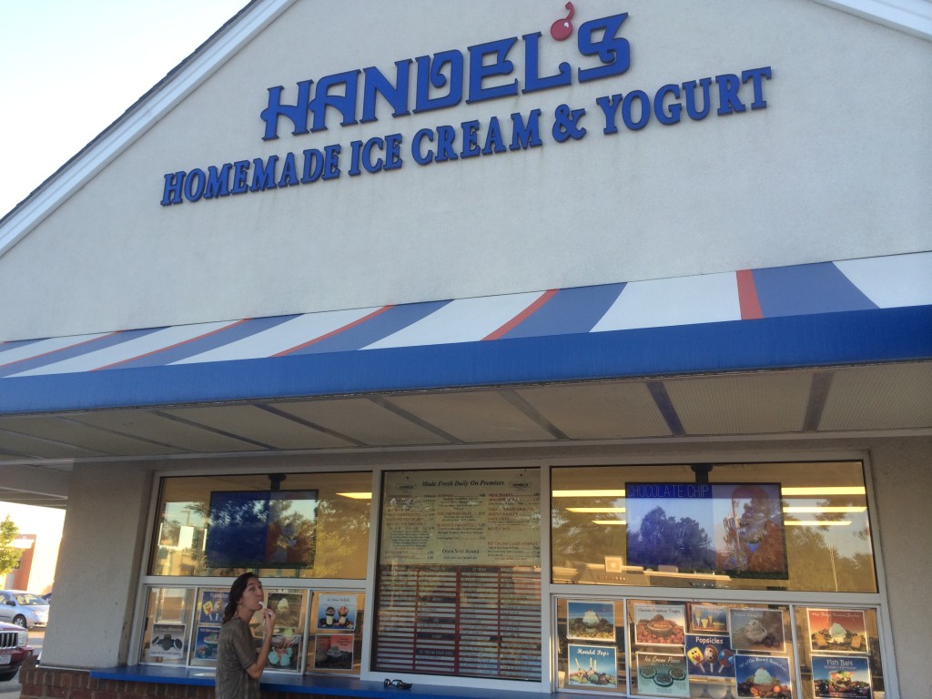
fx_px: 808
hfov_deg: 60.0
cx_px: 466
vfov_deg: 46.8
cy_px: 350
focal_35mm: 30
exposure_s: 1/120
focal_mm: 4.12
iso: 32
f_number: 2.2
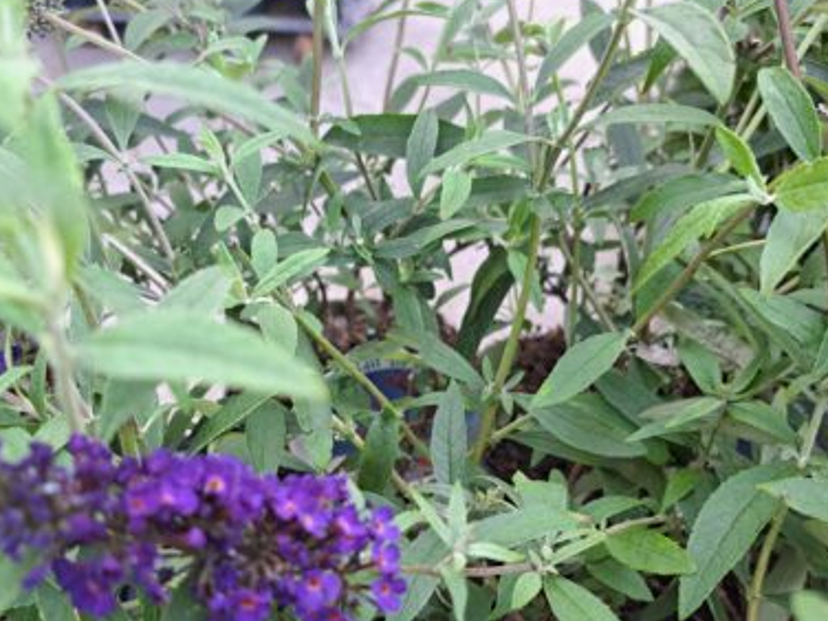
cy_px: 412
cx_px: 336
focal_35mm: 34
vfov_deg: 41.3
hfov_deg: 53.6
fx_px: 813
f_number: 1.8
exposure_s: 1/50
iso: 80
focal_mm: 5.23
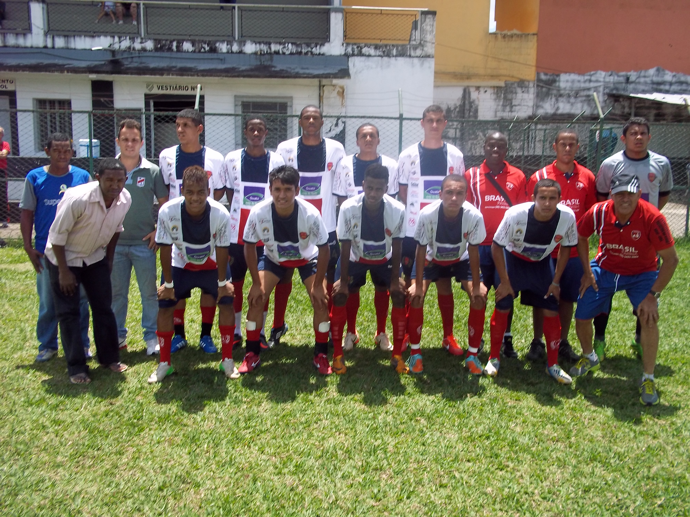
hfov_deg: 51.4
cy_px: 258
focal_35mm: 36
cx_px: 345
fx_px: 718
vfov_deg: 39.7
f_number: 8
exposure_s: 1/125
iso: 80
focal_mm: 6.5
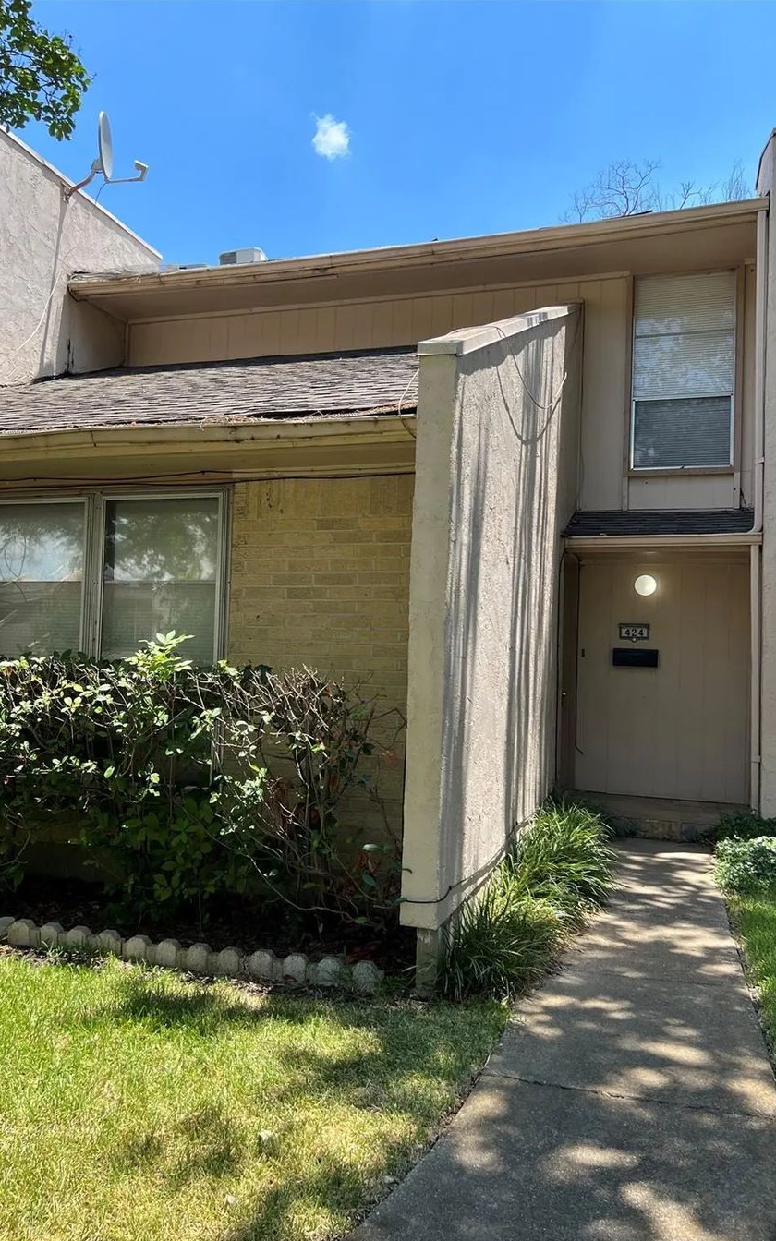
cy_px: 629
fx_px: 947
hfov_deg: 44.5
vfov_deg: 66.5
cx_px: 366
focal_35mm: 28
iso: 50
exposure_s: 1/1468
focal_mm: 5.7
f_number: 1.5
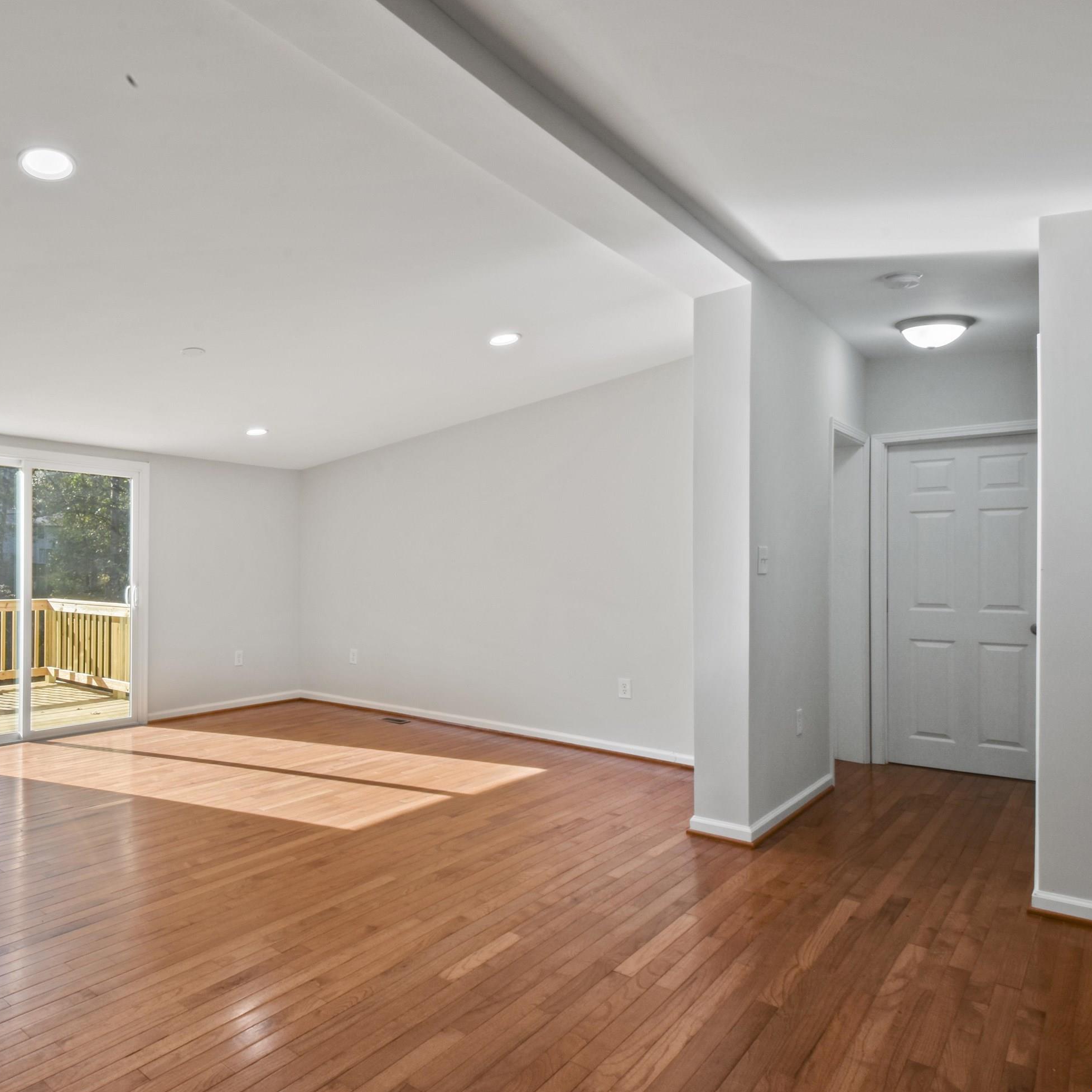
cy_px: 550
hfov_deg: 70.6
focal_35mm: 20
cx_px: 295
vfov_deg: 74.8
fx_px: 714
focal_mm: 10
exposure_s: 1/4
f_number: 22
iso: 100
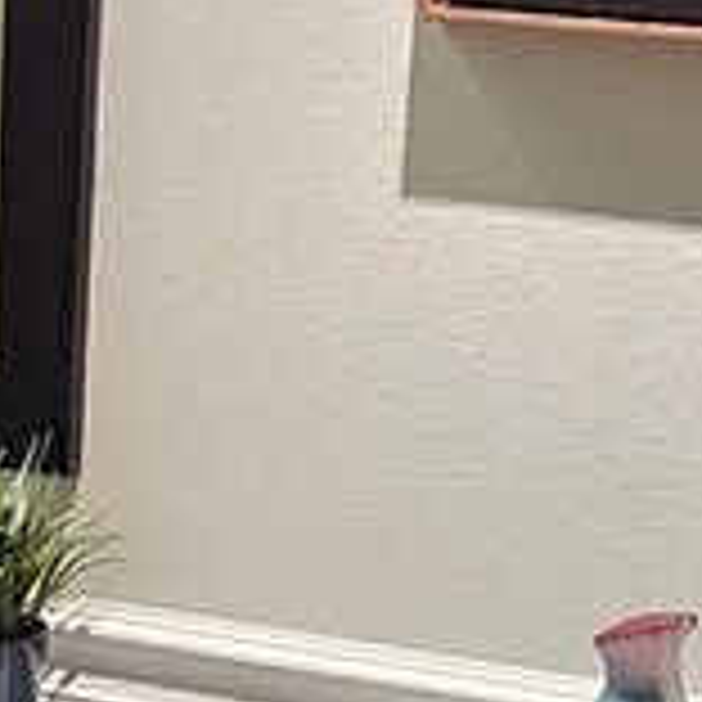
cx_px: 324
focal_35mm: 106
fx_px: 2432
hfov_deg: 16.4
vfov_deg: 16.3
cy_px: 598
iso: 250
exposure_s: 1/120
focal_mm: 2.2
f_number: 2.2
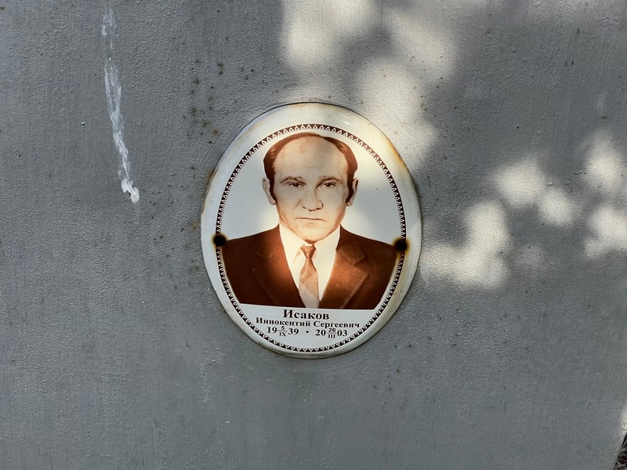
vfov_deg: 19.1
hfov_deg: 25.3
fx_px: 1395
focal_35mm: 77
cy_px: 235
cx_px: 314
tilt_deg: -32.2
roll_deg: +1.9
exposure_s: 1/164
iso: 32
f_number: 2.8
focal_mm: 9
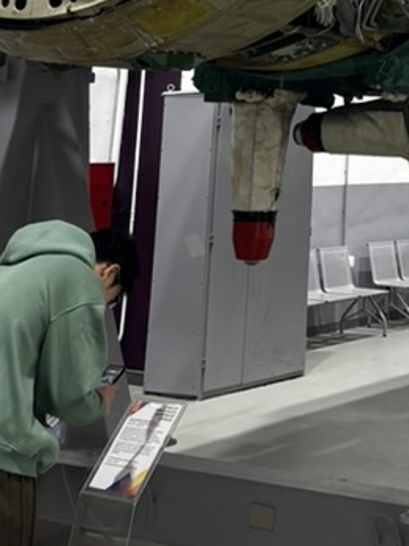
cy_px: -196
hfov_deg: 17.9
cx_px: 534
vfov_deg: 22.3
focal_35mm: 77
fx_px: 1215
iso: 80
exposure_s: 1/50
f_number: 1.6
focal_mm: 5.96
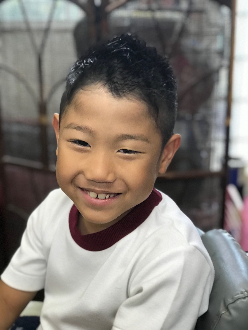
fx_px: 544
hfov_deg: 25.7
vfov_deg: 33.8
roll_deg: +0.4
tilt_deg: -19.3
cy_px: 165
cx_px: 124
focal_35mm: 57
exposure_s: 1/60
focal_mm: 6.6
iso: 160
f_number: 2.8
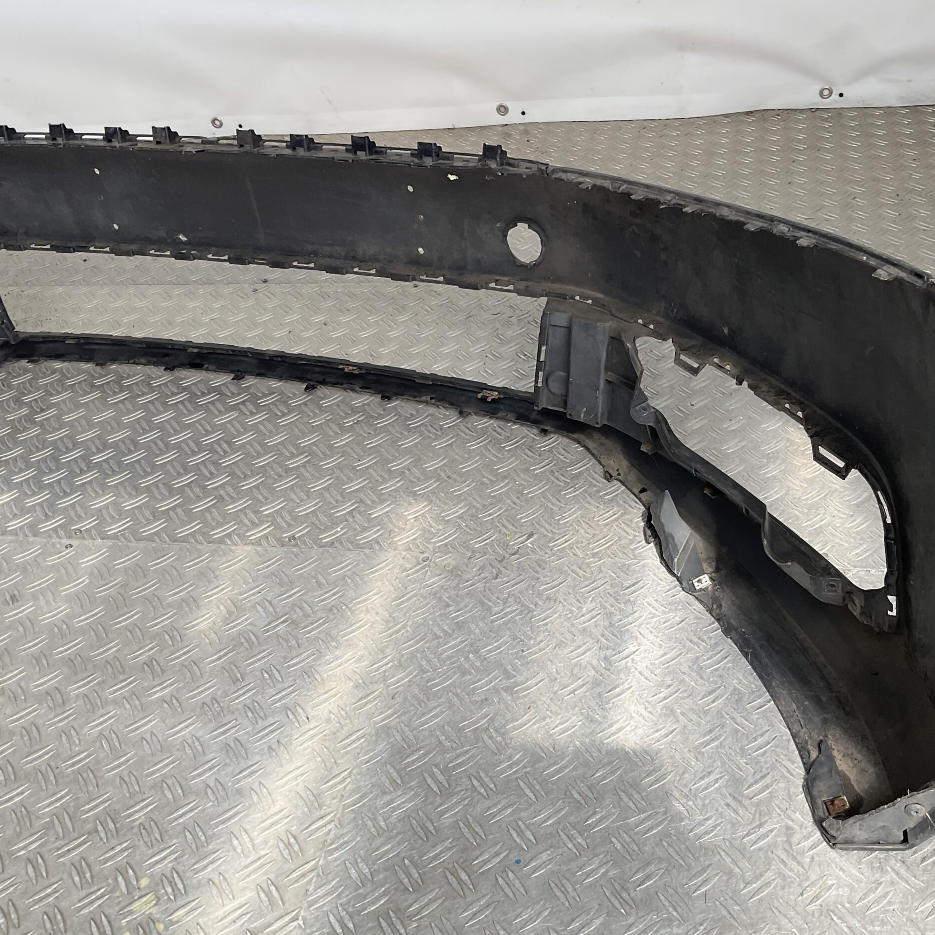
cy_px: 478
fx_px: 1070
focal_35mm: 35
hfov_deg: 47.0
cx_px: 548
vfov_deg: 47.2
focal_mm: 3
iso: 16
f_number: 1.8
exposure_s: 1/380
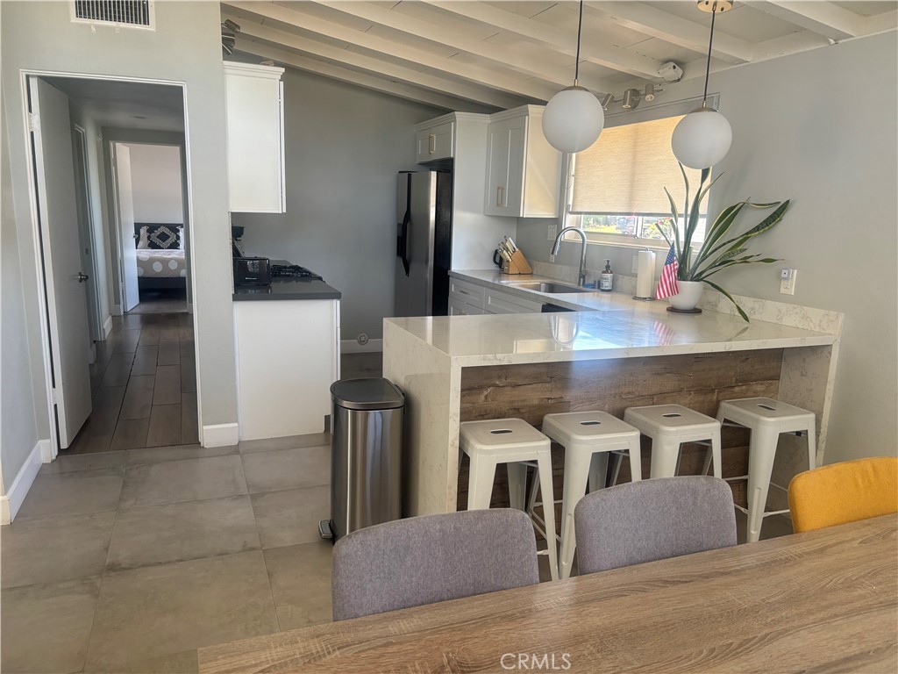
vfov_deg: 53.1
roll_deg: -1.7
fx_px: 674
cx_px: 449
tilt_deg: -11.0
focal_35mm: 26
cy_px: 337
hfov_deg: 67.3
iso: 125
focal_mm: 5.96
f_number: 1.6
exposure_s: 1/121
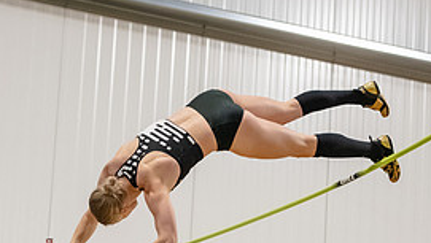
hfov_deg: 10.4
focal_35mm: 206
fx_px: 2356
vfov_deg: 5.9
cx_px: 188
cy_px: 226
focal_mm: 92
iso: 6400
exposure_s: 1/800
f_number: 2.8
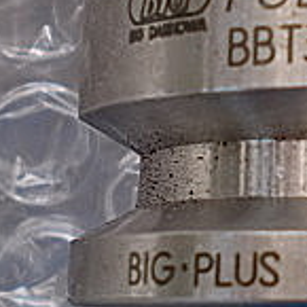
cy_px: 142
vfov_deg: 12.7
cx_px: 390
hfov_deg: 12.4
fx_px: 1375
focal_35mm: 137
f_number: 3.1
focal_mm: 6.3
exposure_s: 1/60
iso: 64
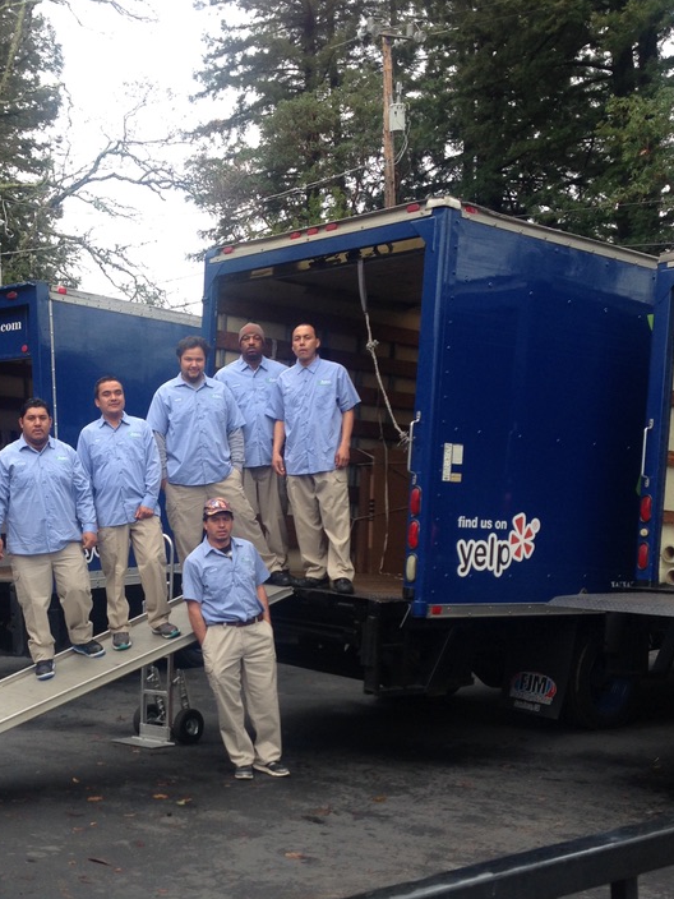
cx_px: 209
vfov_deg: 39.3
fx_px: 1246
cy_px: 582
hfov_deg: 30.0
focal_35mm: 48
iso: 50
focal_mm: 4.12
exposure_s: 1/194
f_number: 2.4
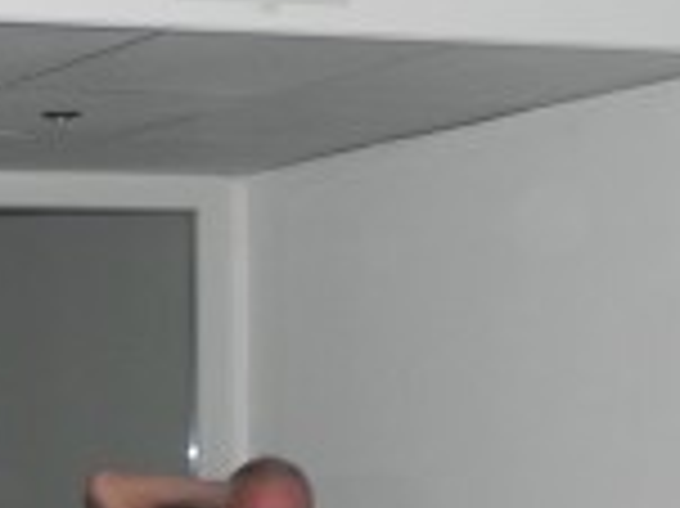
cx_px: -324
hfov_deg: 13.3
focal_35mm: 140
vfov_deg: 10.0
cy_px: 908
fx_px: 2748
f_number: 2.8
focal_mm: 5.9
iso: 200
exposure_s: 1/30
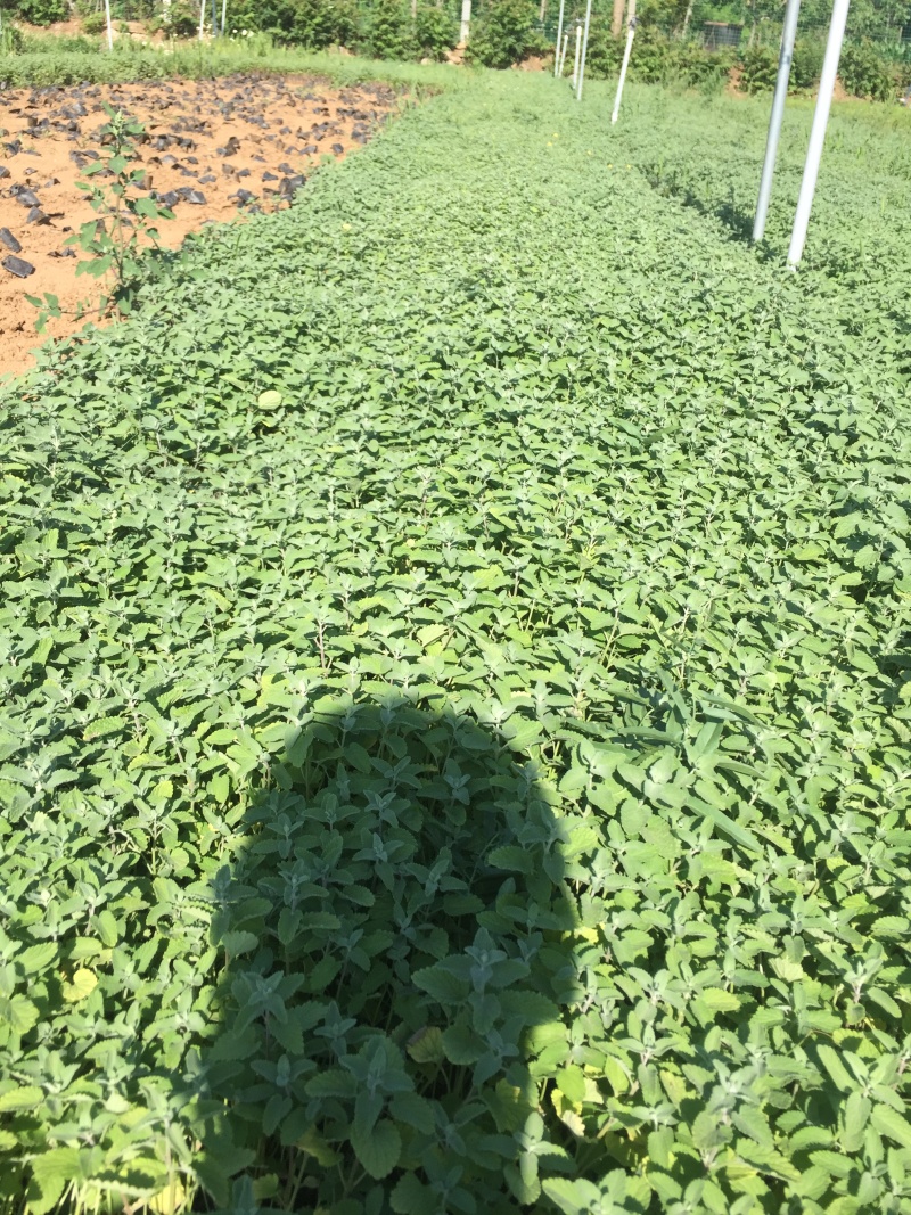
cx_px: 456
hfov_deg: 48.2
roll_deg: -4.4
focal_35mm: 29
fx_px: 1018
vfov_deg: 61.7
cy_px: 608
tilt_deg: -27.1
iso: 32
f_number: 2.2
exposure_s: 1/1130
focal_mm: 4.15
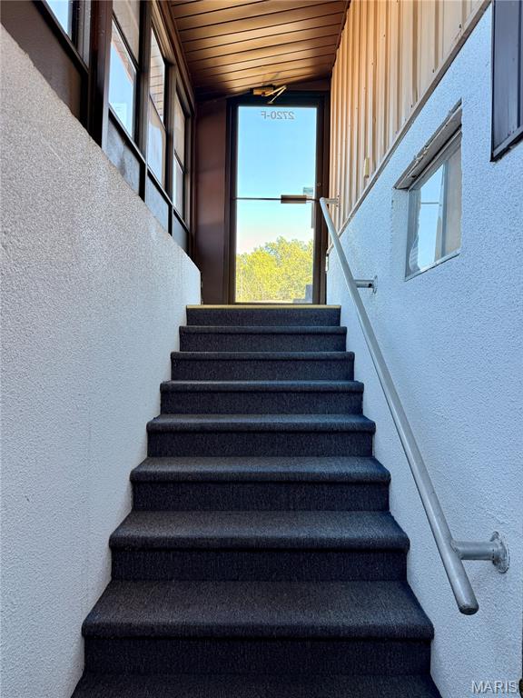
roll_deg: -1.2
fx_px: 483
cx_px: 262
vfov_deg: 71.6
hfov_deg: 56.8
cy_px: 349
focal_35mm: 24
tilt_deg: +1.0
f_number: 1.78
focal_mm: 6.76
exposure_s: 1/120
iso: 80
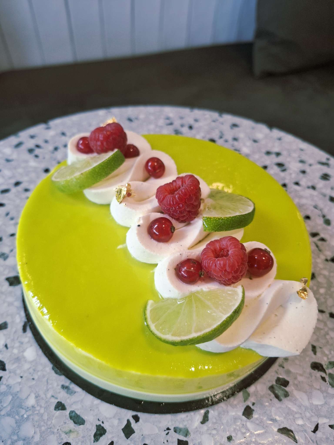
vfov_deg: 73.9
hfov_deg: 58.9
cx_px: 167
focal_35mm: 23
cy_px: 222
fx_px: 296
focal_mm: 5.54
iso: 100
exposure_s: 1/100
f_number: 1.8
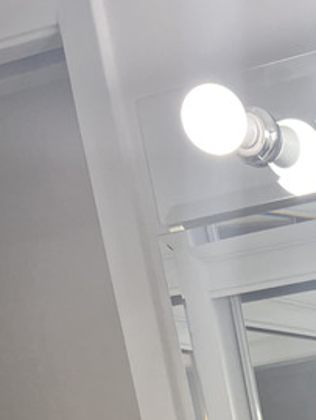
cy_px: 809
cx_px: 610
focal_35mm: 104
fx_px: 1264
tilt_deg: -12.2
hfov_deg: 12.7
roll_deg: +7.8
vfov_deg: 15.5
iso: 50
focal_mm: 5.7
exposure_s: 1/120
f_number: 1.5
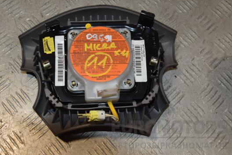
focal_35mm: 48
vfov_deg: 28.1
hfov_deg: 41.1
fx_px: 309
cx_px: 103
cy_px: 68
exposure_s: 1/200
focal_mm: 28
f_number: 10
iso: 800
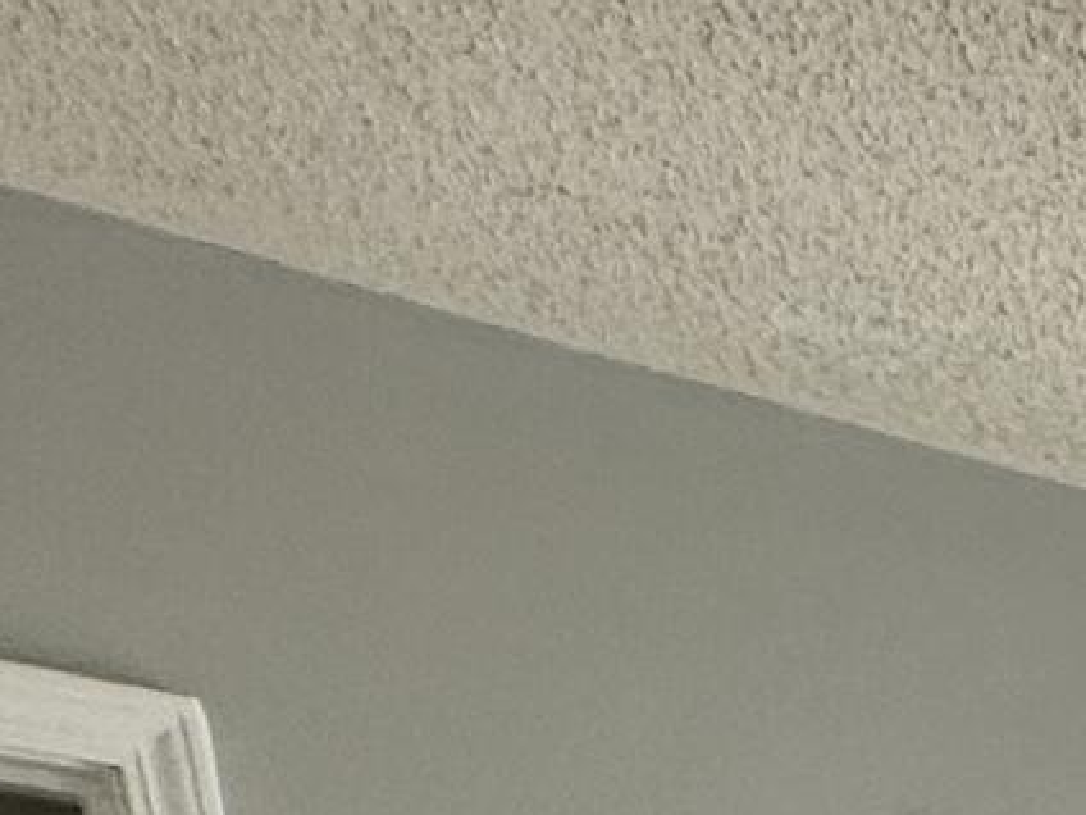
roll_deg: -0.5
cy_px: 2676
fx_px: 3106
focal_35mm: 99
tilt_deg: -16.7
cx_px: 2776
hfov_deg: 13.2
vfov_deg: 9.8
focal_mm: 2.22
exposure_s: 1/148
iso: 40
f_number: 2.2
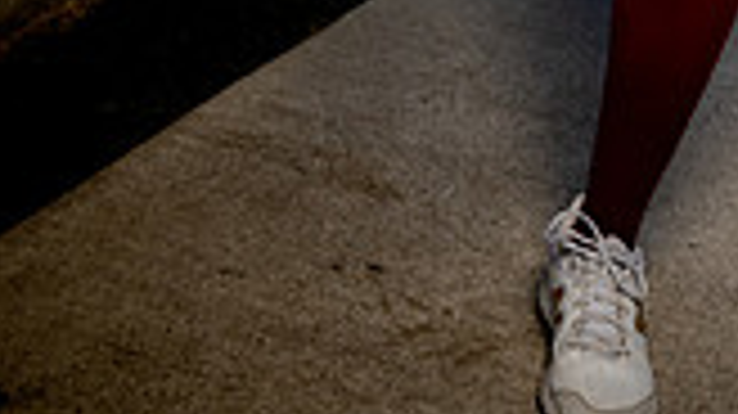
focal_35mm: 109
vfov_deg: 9.8
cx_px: 626
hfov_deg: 19.4
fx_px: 2132
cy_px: -580
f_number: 10
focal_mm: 38
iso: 125
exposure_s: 1/250
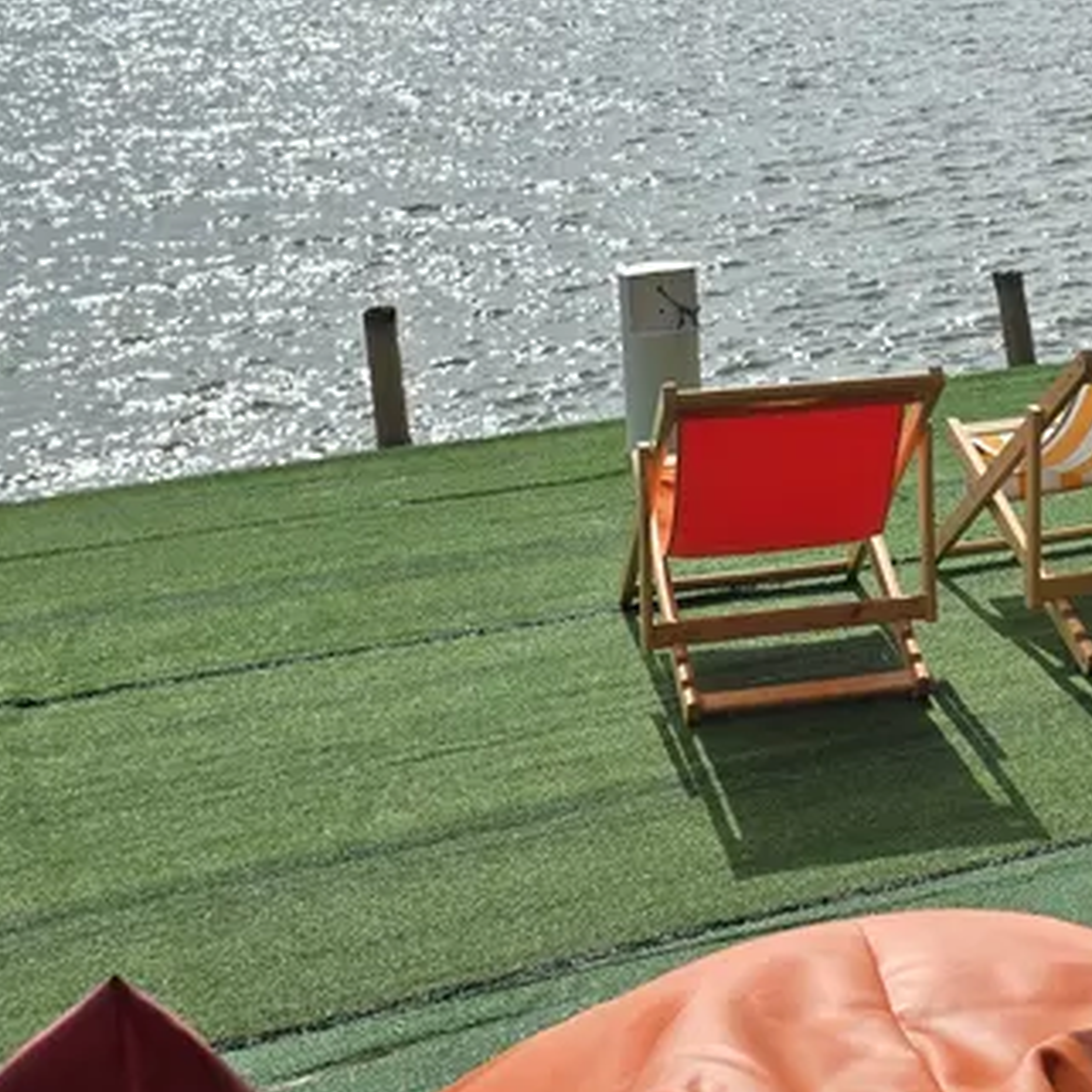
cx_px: 1245
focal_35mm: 76
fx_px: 2712
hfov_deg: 21.4
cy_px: 112
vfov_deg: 22.2
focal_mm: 6.3
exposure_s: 1/1255
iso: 12
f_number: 1.7
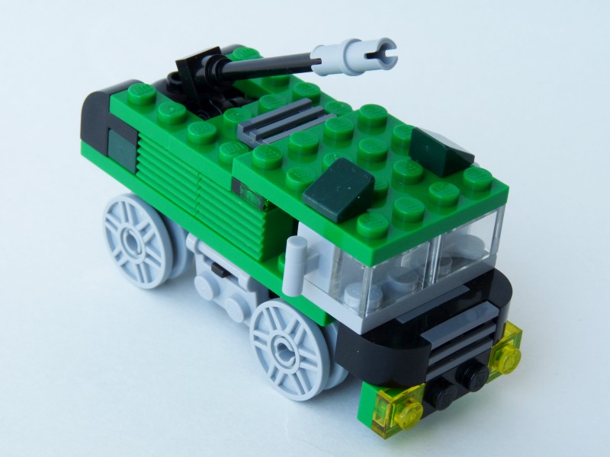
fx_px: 1780
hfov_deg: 19.4
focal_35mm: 101
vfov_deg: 14.6
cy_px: 228
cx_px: 305
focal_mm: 18
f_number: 6.3
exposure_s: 1/60
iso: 100
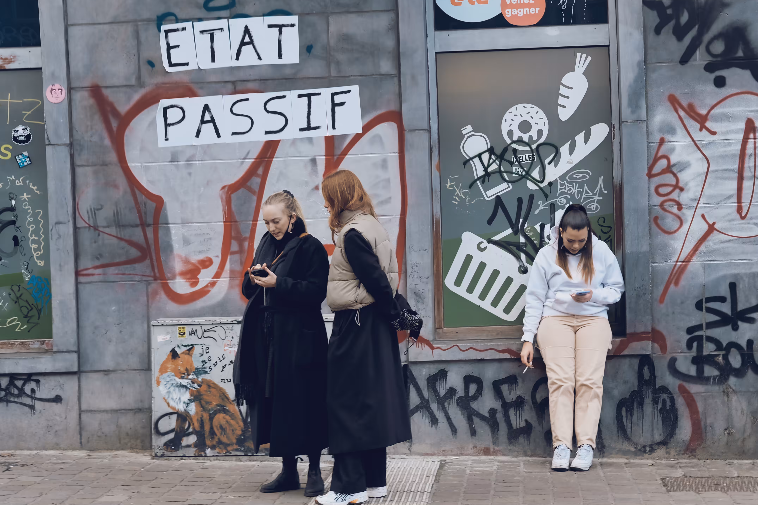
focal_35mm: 74
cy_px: 314
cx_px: 489
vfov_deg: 18.4
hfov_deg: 27.2
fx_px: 1558
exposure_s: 1/320
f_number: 5.6
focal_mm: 35
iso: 800
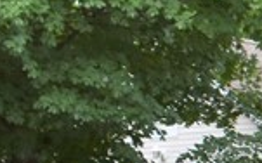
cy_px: 260
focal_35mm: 198
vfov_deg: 6.5
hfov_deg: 9.1
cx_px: 715
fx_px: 1412
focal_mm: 18
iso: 200
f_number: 5.6
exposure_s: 1/250
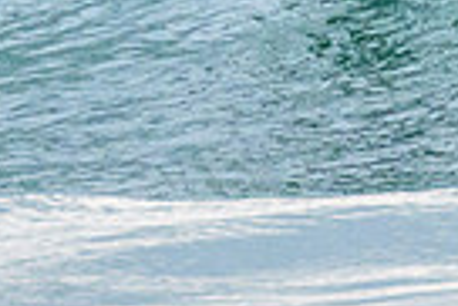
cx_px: 354
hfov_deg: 0.4
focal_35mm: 4689
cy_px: -331
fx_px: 59717
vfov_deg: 0.3
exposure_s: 1/2000
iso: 2500
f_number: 11
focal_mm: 800
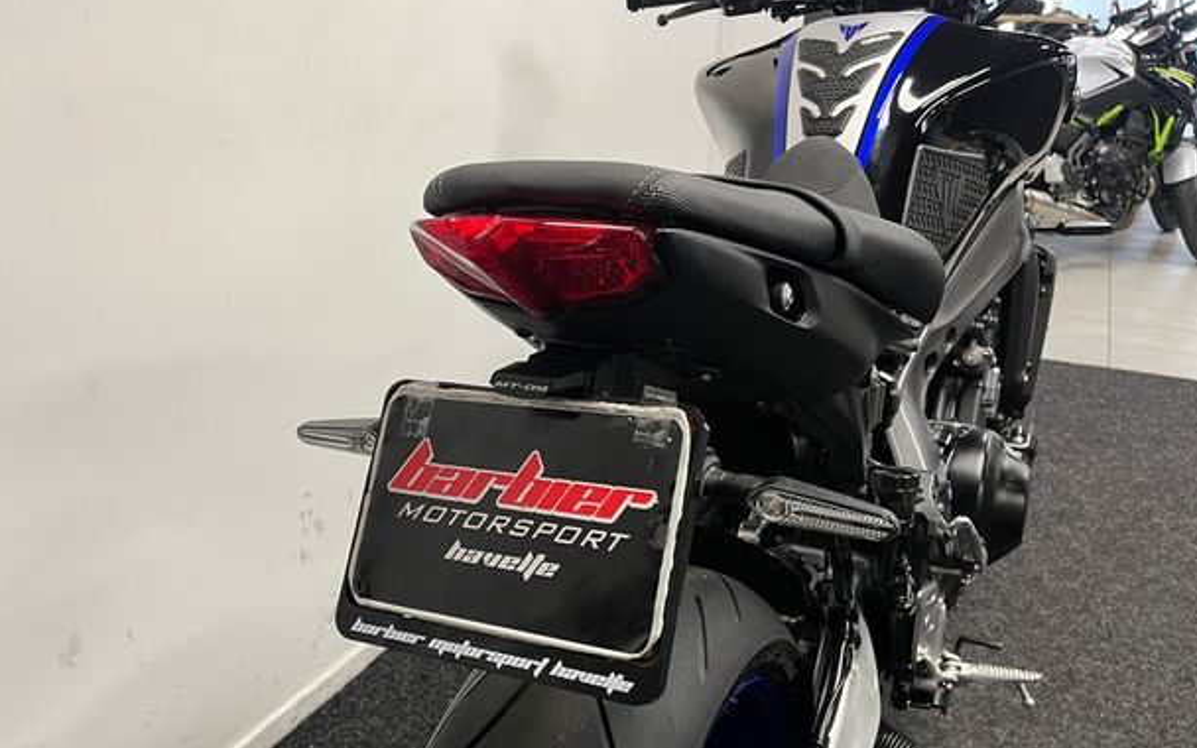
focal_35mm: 29
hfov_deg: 64.6
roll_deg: -1.1
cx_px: 581
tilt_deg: -24.6
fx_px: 946
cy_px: 465
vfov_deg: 42.8
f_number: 1.6
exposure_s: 1/50
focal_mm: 5.1
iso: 125
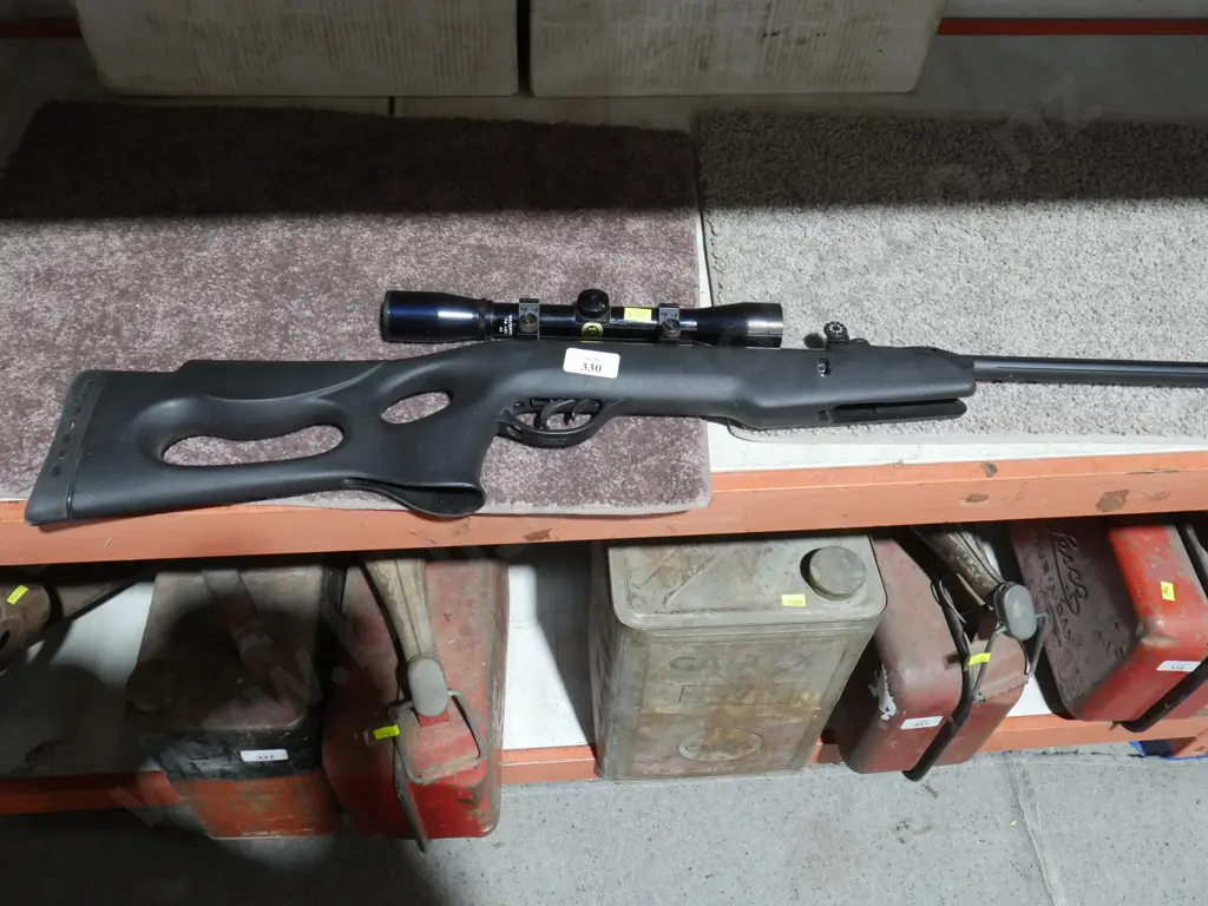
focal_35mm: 28
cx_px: 604
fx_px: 977
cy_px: 453
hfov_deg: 63.4
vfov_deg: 49.7
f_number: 7.1
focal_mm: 14
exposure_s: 1/60
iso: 2500
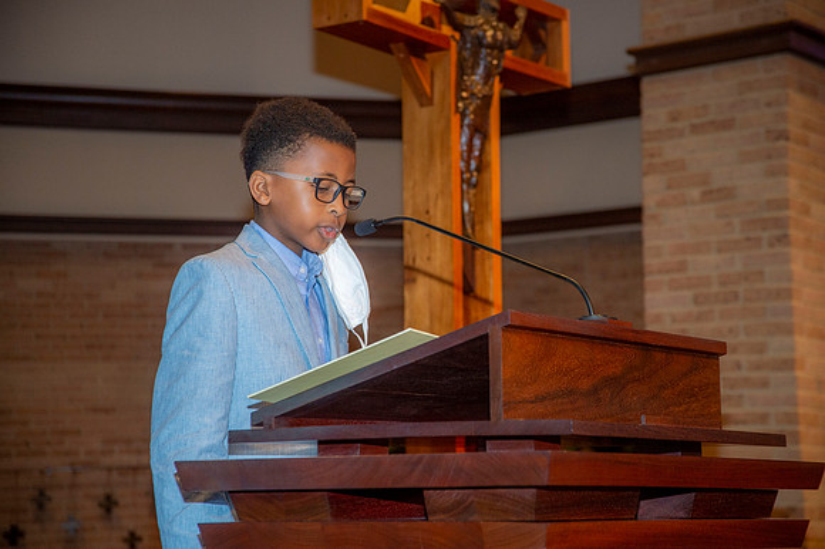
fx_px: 1947
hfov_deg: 23.9
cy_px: 274
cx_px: 412
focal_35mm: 85
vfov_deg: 16.1
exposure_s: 1/200
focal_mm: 85
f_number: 5.6
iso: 1600
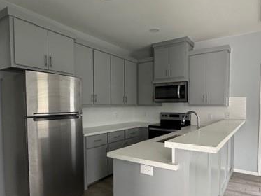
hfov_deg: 71.1
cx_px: 150
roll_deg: +0.0
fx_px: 181
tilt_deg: -3.6
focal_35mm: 24
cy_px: 115
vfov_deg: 56.5
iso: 400
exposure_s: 1/60
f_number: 2.2
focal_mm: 2.22
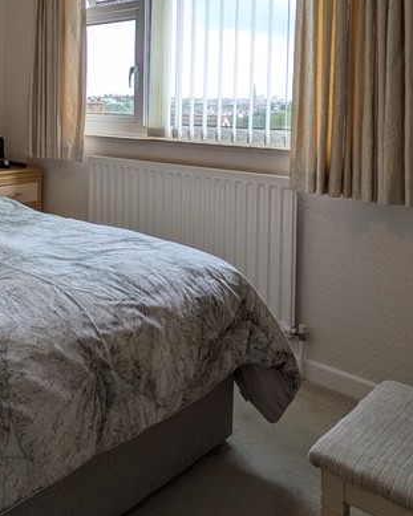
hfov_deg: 35.7
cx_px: -31
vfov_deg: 48.0
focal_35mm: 36
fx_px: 550
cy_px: 116
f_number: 2.2
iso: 56
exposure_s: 1/324
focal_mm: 1.83
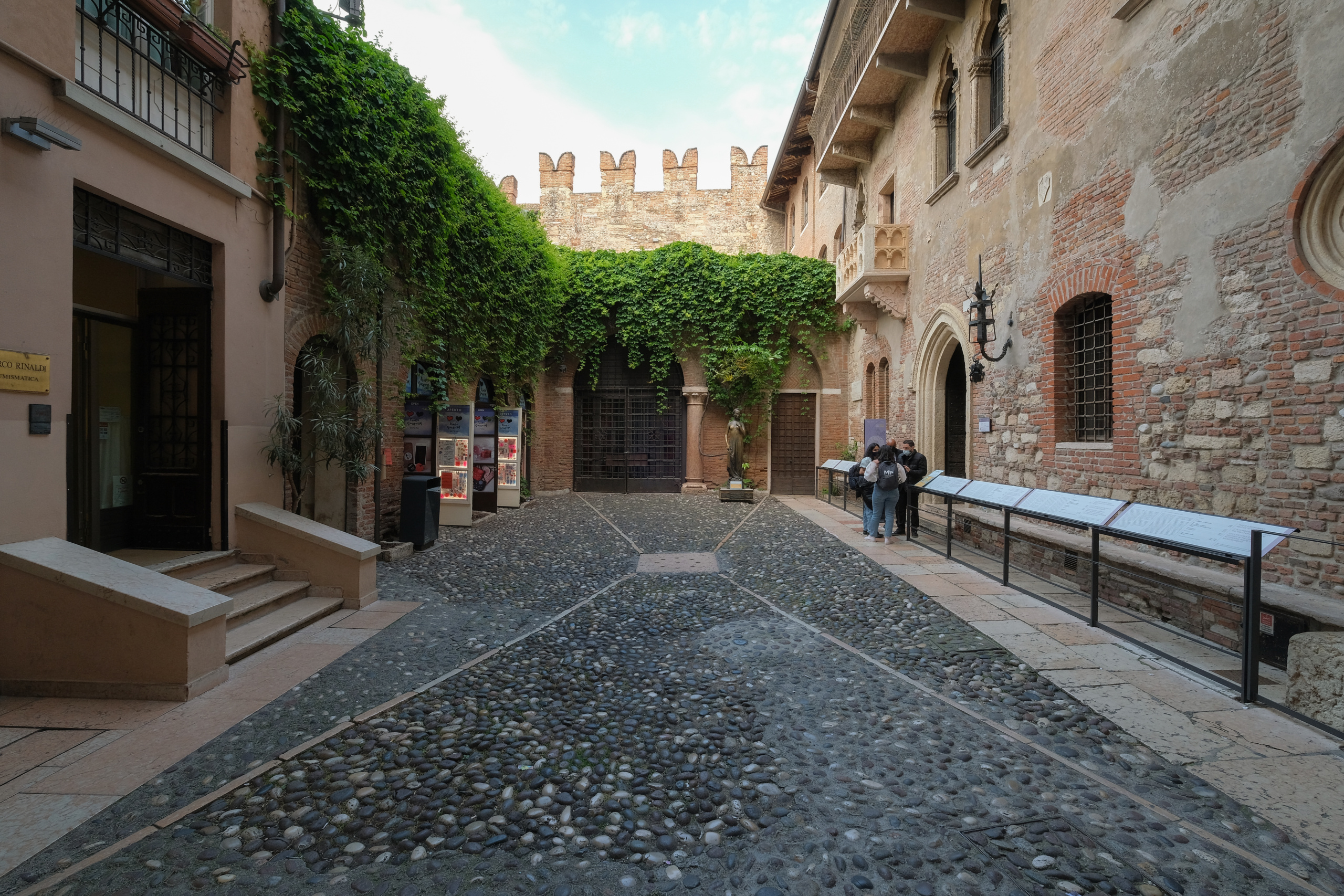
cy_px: 448
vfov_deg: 77.3
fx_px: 560
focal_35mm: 15
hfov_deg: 100.4
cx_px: 672
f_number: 8
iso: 400
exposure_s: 1/52
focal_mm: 10
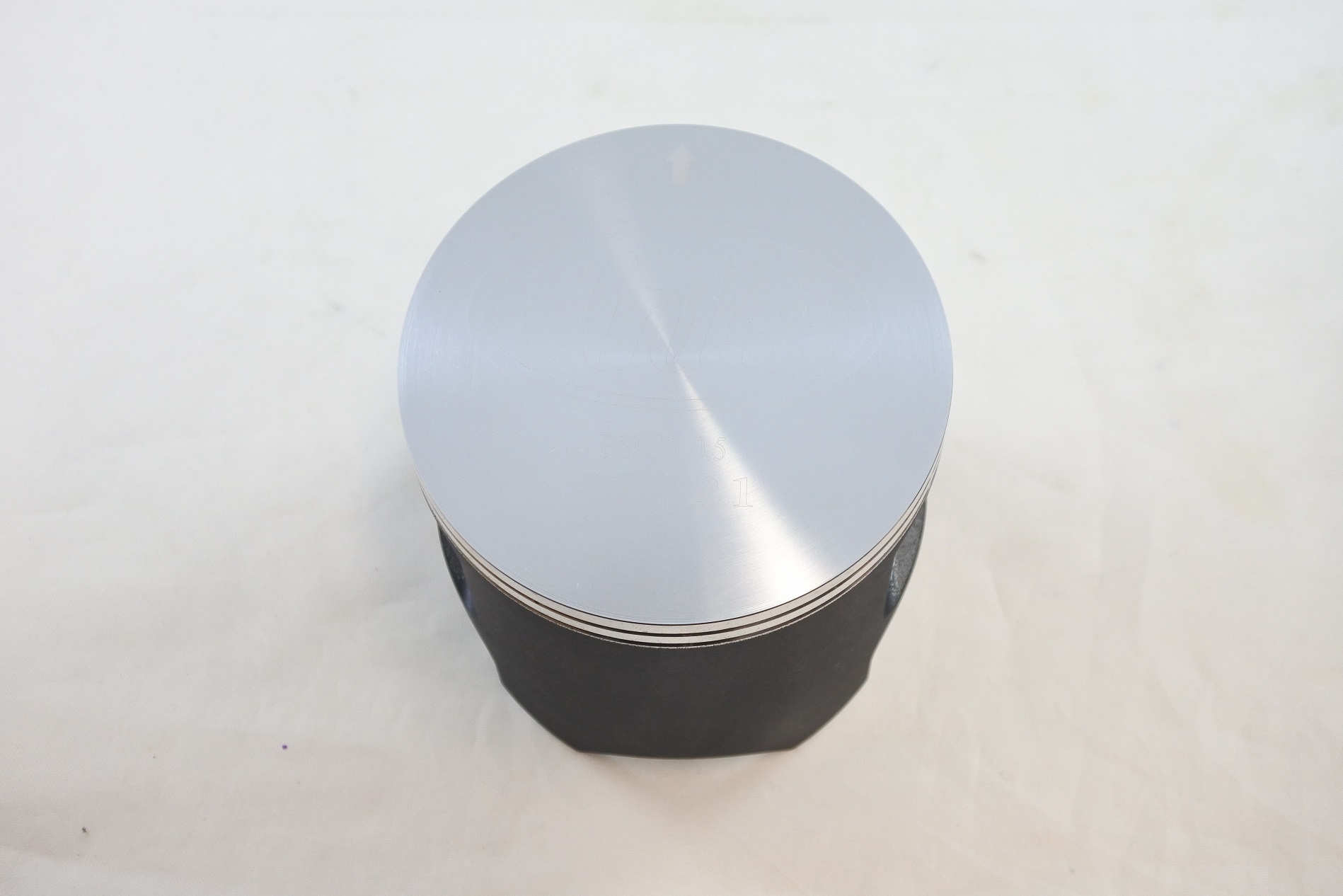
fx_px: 1754
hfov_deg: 41.9
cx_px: 672
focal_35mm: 47
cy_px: 448
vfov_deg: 28.7
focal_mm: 17.6
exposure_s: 1/125
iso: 560
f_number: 4.5
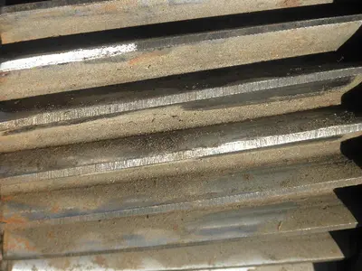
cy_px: 136
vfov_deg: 20.2
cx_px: 181
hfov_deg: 26.7
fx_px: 763
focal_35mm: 73
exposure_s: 1/400
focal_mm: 12.9
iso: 64
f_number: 4
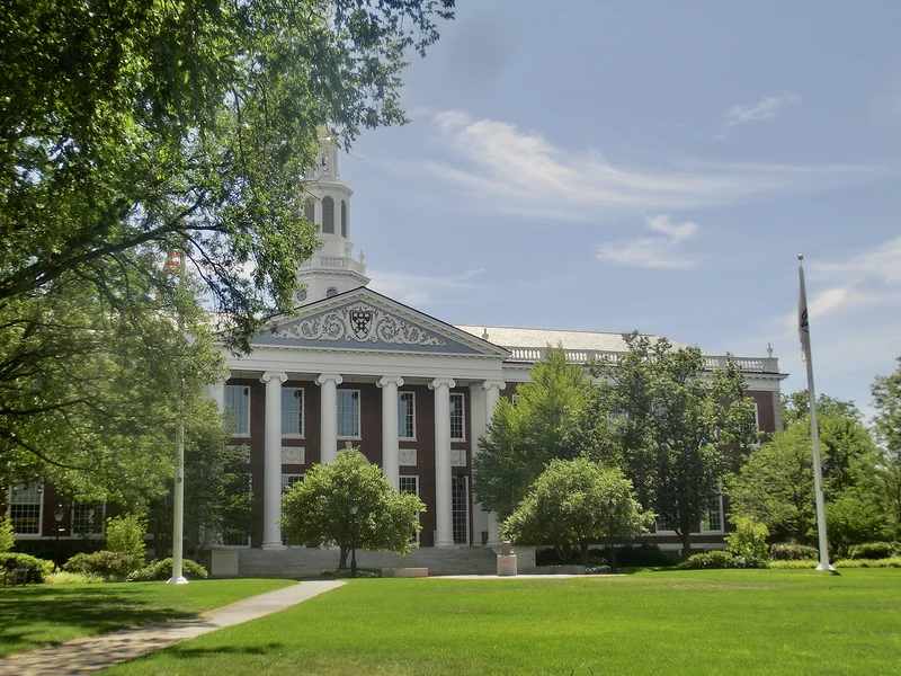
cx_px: 450
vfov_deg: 32.9
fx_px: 1145
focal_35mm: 44
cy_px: 338
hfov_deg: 42.9
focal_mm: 7.87
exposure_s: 1/800
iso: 100
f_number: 4.2
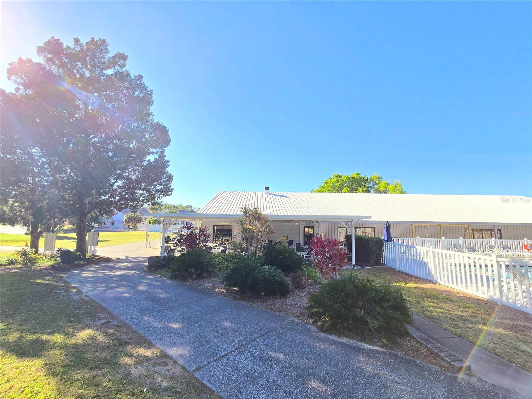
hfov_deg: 106.2
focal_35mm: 13
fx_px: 200
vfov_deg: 89.9
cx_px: 266
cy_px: 200
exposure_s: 1/833
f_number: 2.2
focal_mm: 2.2
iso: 50
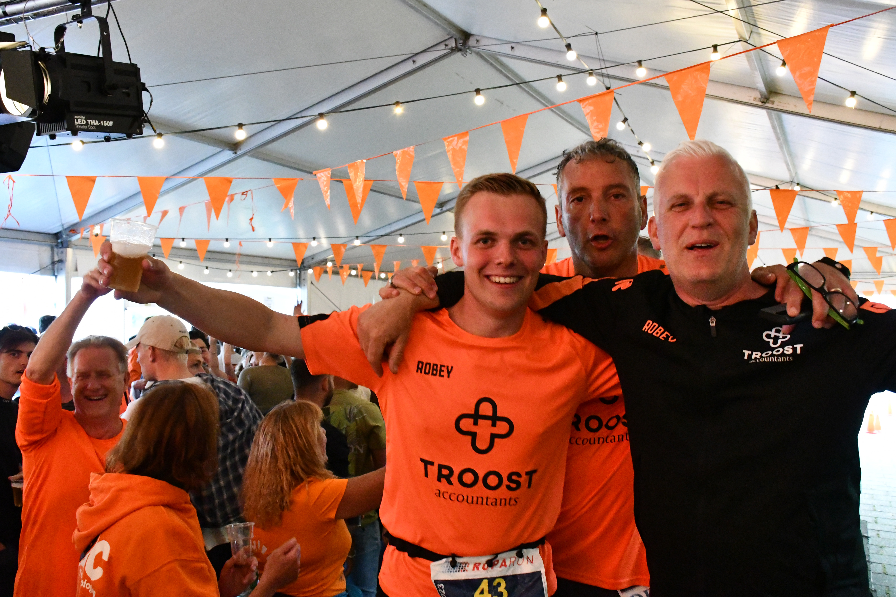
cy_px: 298
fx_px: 821
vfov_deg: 40.0
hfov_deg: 57.2
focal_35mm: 33
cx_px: 448
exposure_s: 1/100
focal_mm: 22
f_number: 6.3
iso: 10000
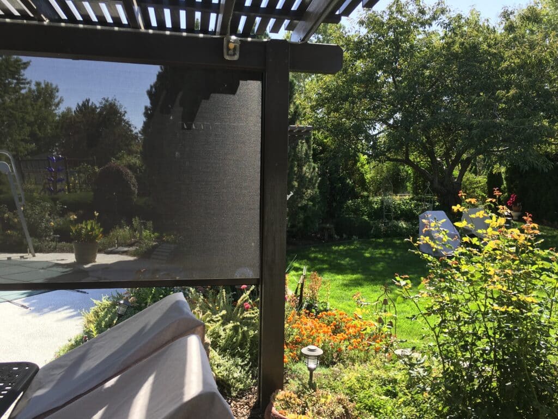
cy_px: 210
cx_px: 279
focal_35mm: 29
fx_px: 467
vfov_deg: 48.2
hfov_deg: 61.7
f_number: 2.2
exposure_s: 1/356
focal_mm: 4.15
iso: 25
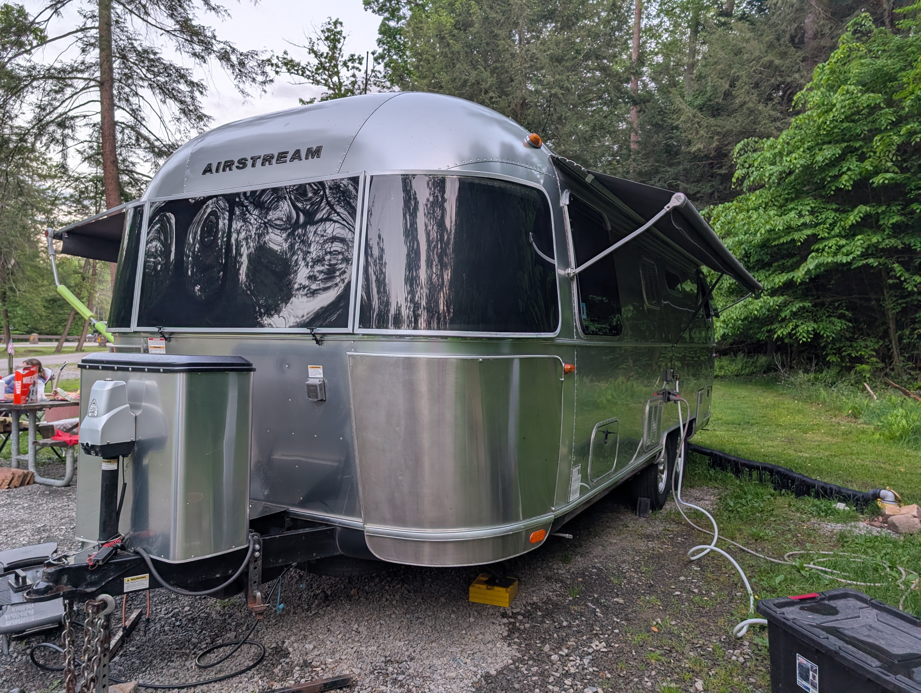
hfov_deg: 71.5
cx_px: 460
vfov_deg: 56.9
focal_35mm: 24
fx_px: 639
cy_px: 346
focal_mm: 6.9
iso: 24
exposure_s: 1/35.1
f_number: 1.68
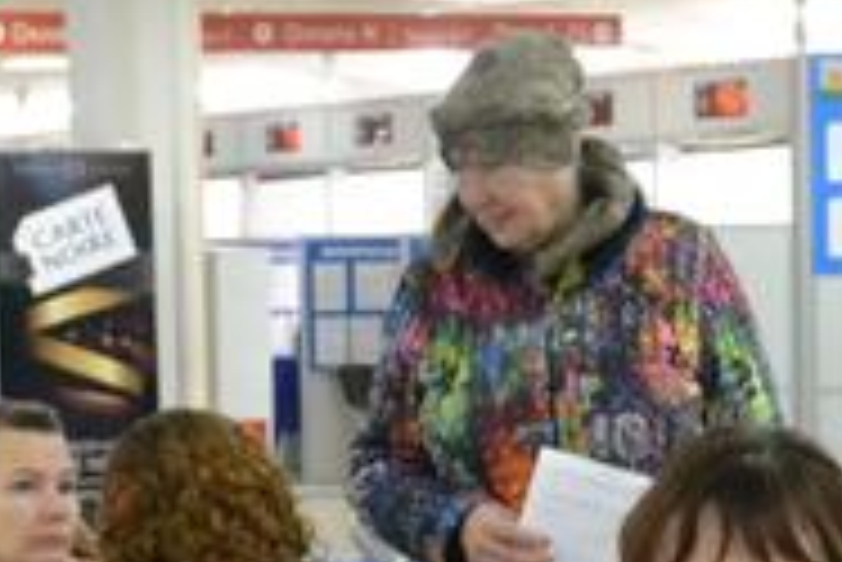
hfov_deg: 13.3
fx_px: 3605
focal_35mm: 154
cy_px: 681
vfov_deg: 8.8
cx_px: 662
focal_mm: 24
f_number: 4.2
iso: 3200
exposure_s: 1/30
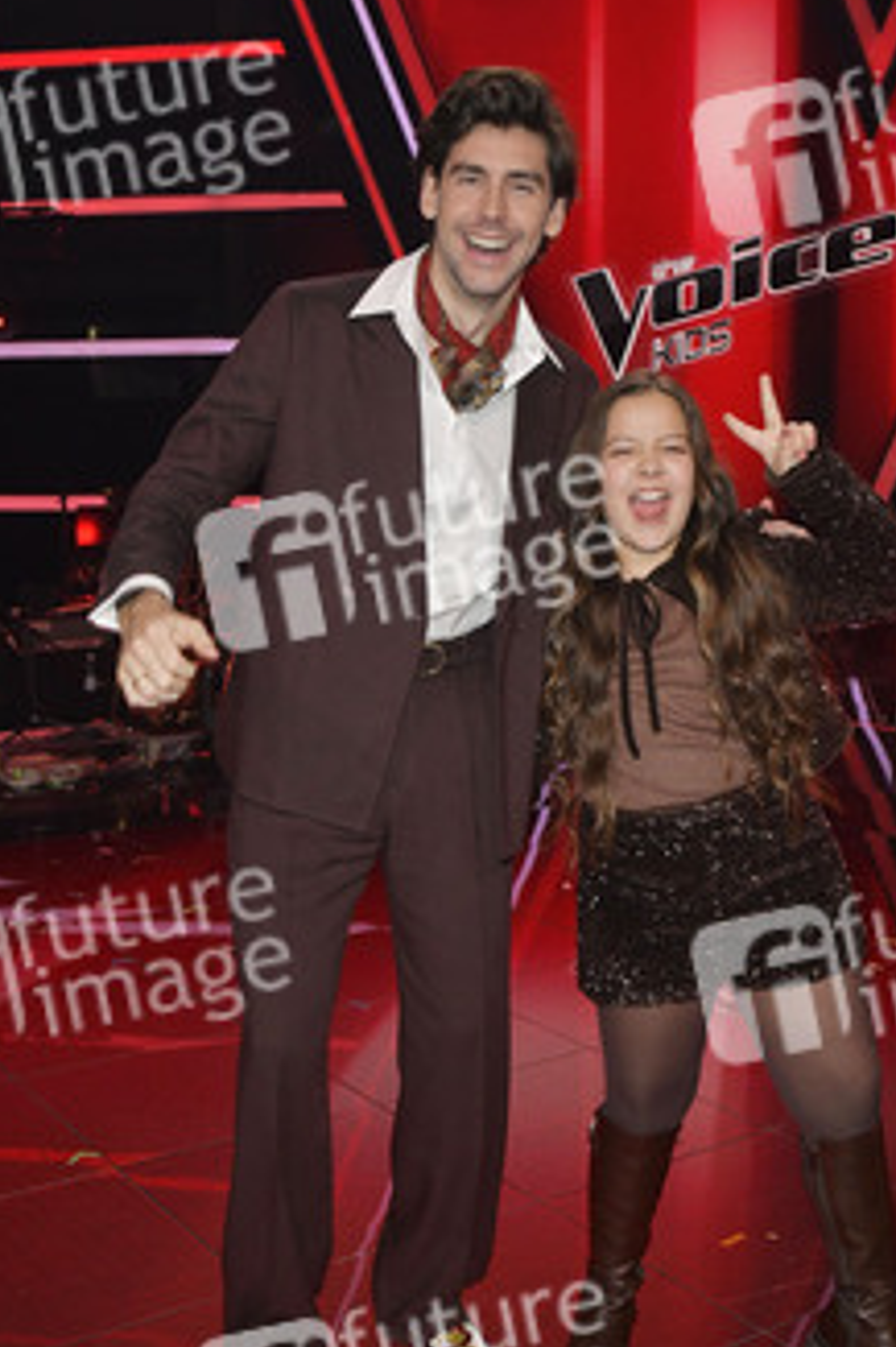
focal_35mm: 38
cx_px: 529
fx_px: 1420
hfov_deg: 34.9
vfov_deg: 50.6
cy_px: 760
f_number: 7.1
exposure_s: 1/200
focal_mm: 31
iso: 2500
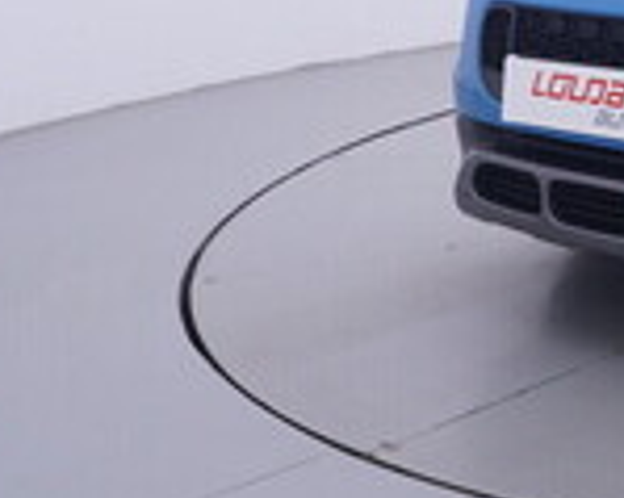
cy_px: -115
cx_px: 1087
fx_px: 1435
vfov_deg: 18.6
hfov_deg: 19.3
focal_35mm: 78
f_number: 5
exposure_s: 1/80
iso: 200
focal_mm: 15
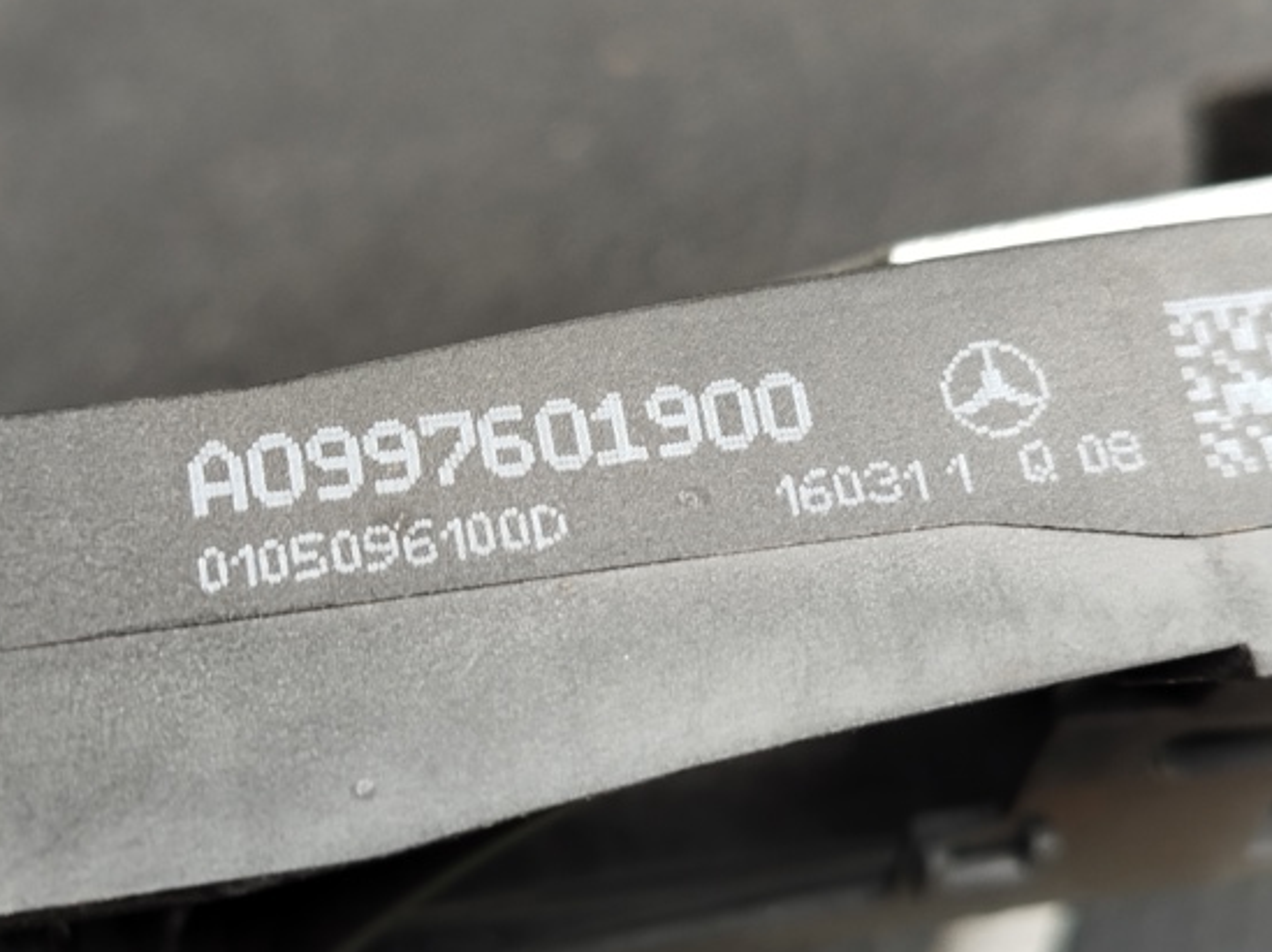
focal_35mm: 56
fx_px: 2056
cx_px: 609
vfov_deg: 26.1
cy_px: 493
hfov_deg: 34.4
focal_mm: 5.31
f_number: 1.7
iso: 250
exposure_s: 1/50
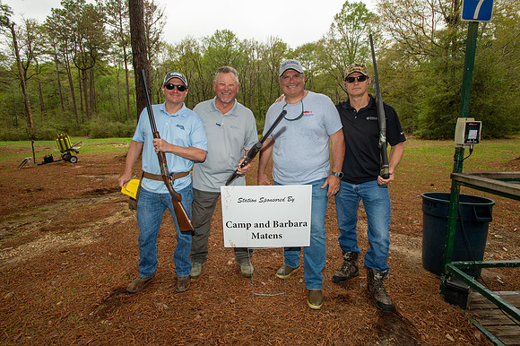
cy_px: 173
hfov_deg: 86.9
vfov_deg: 64.5
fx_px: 274
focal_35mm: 19
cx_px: 260
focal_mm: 19
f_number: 9
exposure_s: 1/125
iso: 125
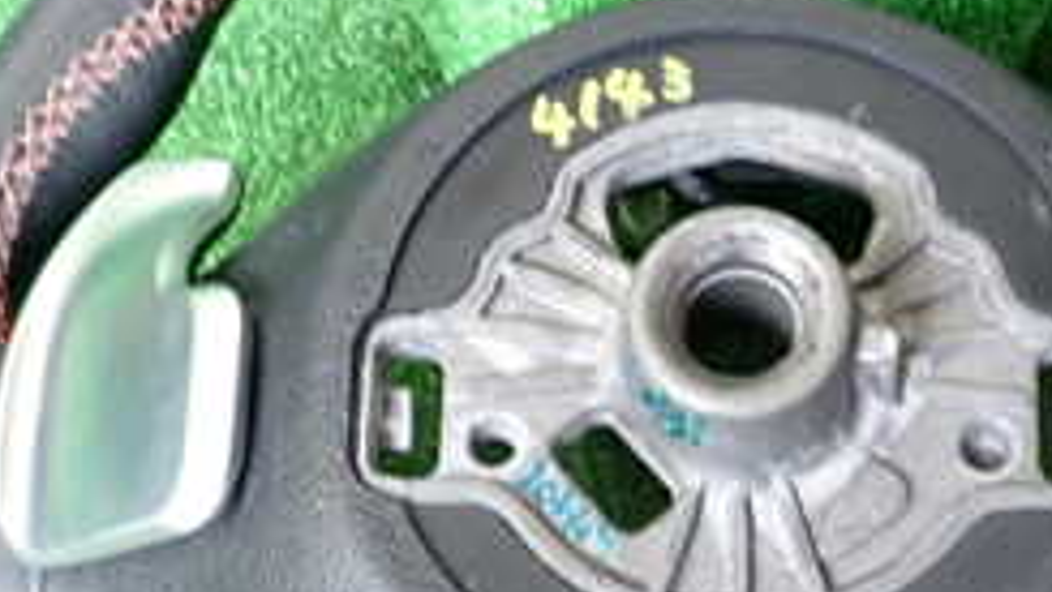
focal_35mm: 80
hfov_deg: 26.3
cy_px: 519
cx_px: 717
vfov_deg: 15.0
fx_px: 2232
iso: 250
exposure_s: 1/30
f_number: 2.3
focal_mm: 5.4
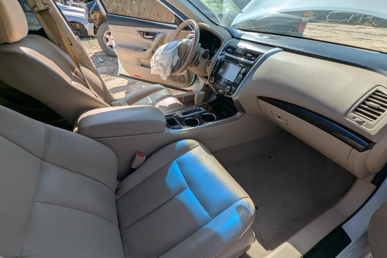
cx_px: 189
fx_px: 161
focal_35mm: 15
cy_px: 121
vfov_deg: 77.2
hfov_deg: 100.4
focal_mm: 1.95
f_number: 2.2
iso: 43
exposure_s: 1/1042
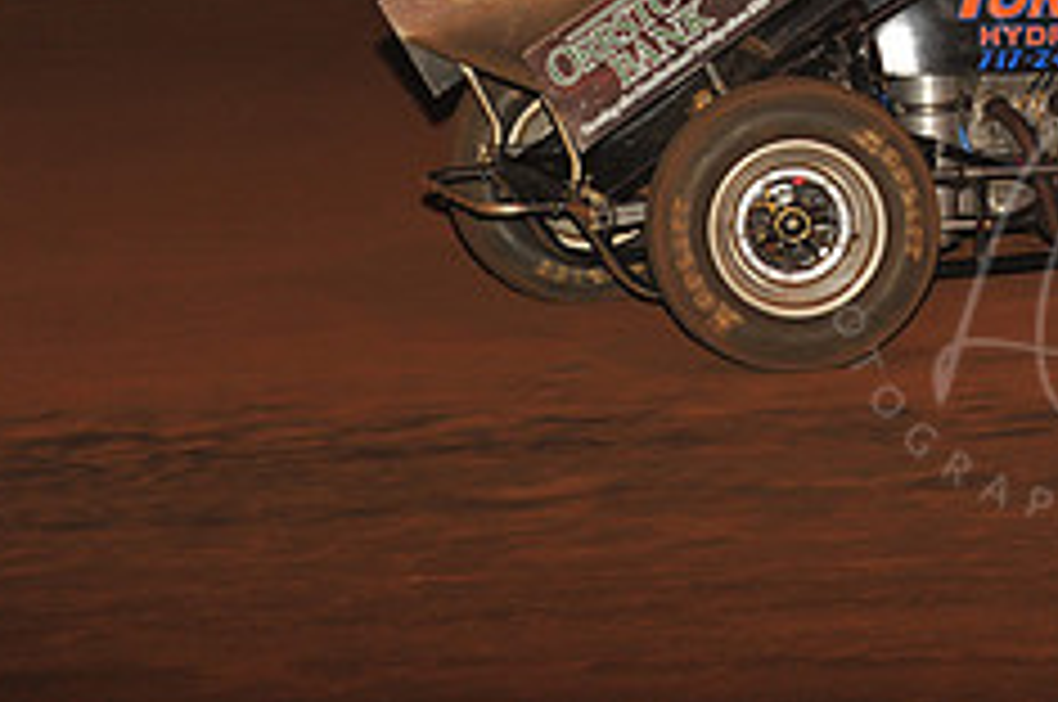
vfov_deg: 4.1
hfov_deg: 6.2
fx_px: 9773
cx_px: 1094
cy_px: -162
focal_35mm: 333
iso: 800
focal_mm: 135
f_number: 6.3
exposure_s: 1/320
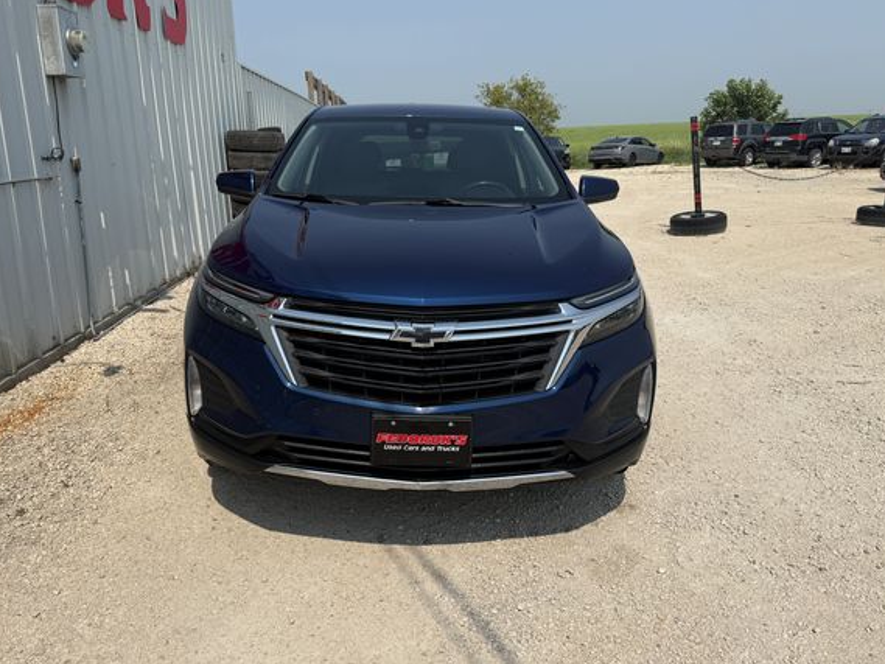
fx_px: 690
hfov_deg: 65.2
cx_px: 409
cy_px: 317
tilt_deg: -12.4
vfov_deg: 51.4
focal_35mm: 27
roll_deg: +2.3
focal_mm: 6.76
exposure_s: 1/8130
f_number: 1.78
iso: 80
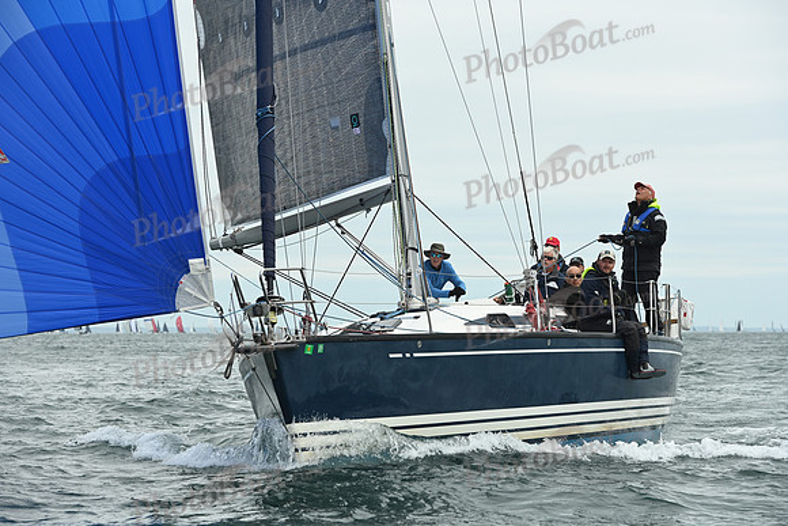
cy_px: 263
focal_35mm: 140
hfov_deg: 14.7
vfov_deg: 9.8
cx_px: 394
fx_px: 3065
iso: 400
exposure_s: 1/800
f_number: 7.1
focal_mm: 140
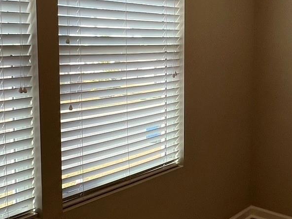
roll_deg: -0.3
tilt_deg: -7.0
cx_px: 178
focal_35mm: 45
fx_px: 380
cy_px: 82
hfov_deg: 41.8
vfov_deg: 32.0
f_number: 1.8
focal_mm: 1.57
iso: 32
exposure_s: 1/201
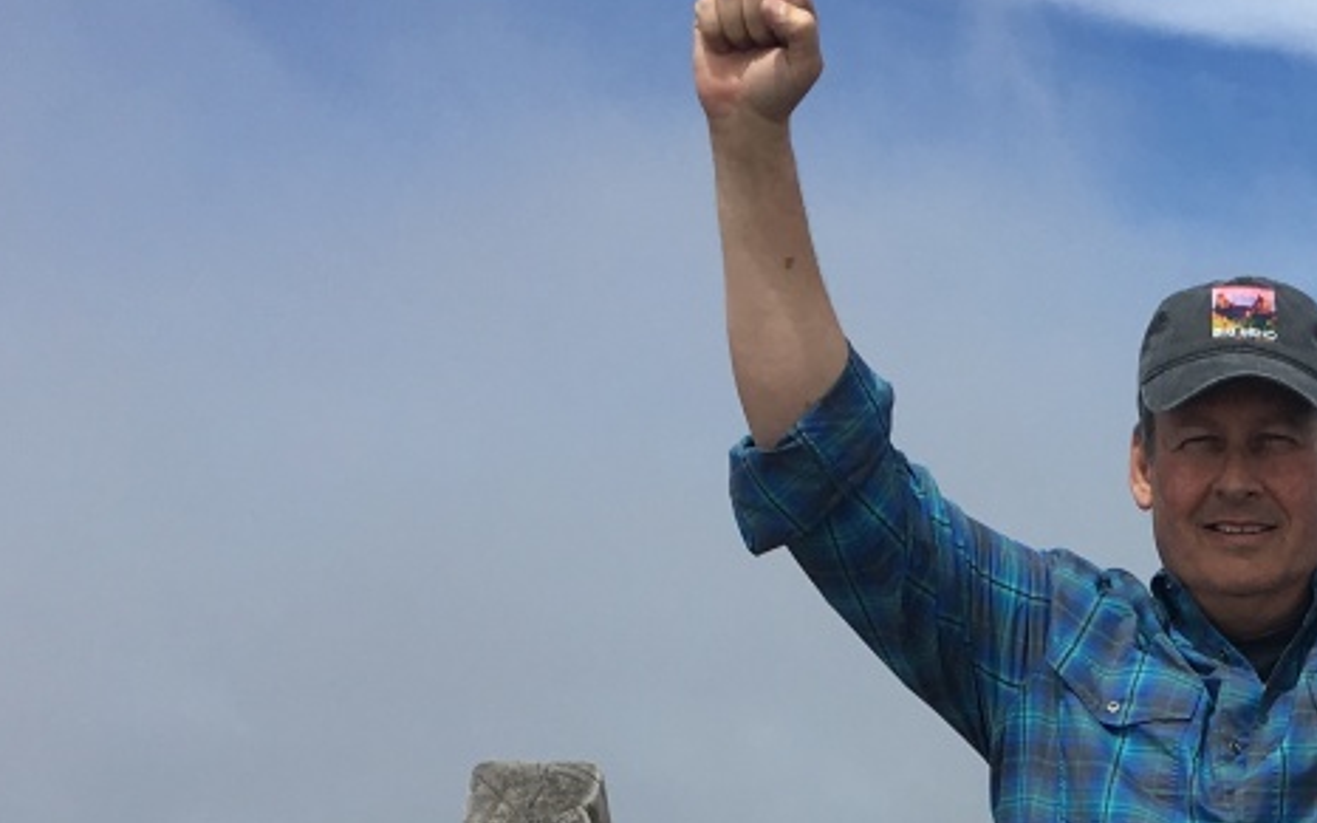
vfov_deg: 13.3
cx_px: 1227
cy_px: 1413
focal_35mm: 90
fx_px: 3230
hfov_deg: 22.4
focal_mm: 4.15
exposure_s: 1/2653
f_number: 2.2
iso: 25
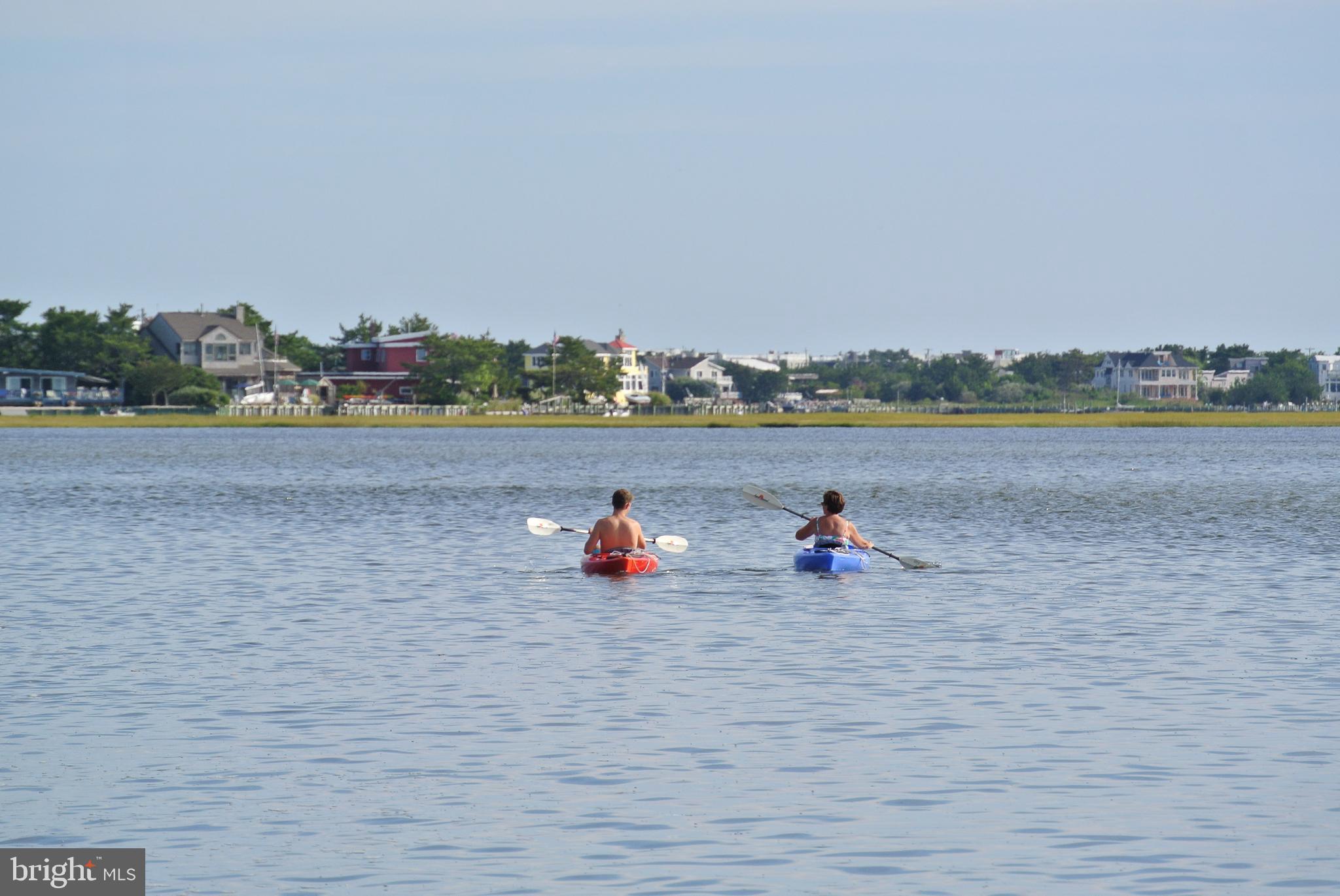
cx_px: 670
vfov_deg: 4.6
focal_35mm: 297
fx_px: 11066
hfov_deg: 6.9
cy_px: 448
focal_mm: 110
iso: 100
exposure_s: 1/500
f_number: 5.6
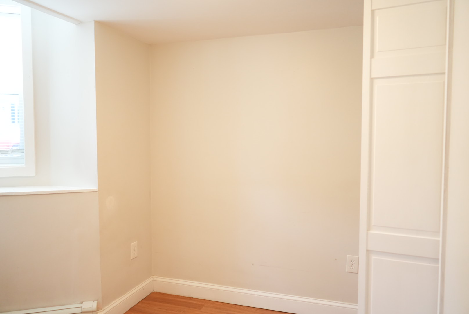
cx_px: 234
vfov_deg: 46.5
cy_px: 157
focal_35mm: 28
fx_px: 365
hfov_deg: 65.4
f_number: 3.5
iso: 4000
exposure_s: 1/250
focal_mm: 28
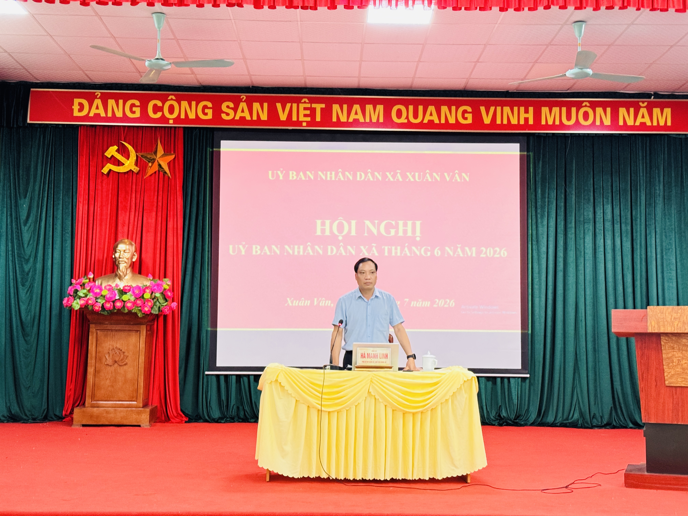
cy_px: 258
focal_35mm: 48
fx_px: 954
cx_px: 344
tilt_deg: +3.6
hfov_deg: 39.7
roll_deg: -0.8
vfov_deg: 30.3
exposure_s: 1/33
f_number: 1.78
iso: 200
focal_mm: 6.76
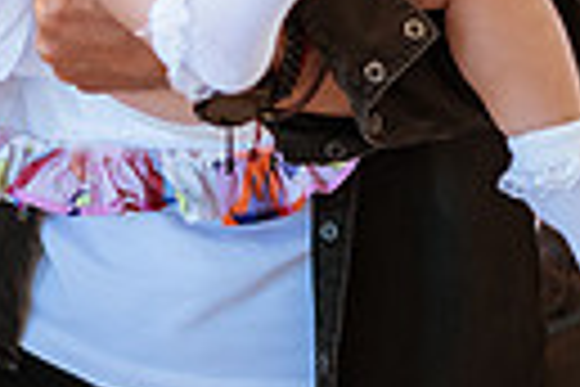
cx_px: 337
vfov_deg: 8.2
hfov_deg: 13.1
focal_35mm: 157
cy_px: -452
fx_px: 2529
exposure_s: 1/320
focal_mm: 35
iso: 500
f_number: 2
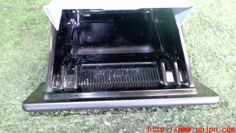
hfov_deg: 59.5
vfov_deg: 35.3
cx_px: 118
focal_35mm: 33
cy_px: 45
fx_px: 206
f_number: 2.3
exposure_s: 1/30
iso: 800
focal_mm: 5.4
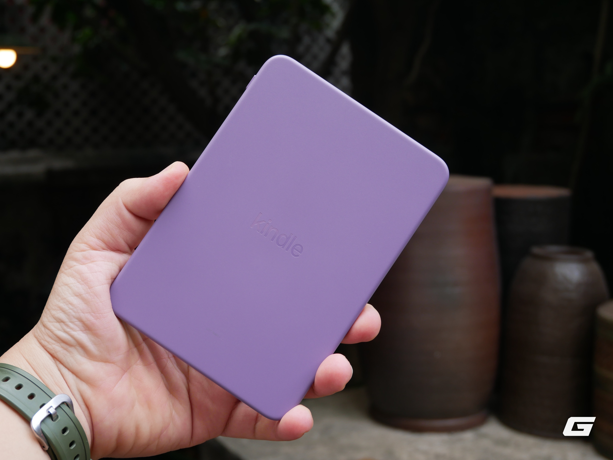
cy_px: 230
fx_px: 815
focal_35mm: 46
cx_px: 306
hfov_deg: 41.2
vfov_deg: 31.5
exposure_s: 1/125
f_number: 4.8
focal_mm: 23
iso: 200
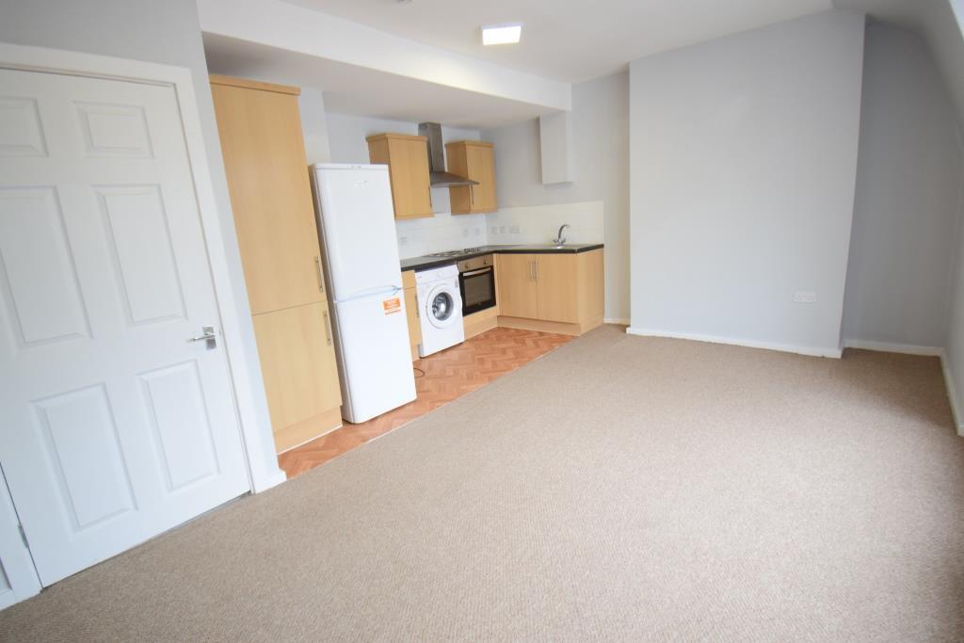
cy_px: 322
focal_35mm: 17
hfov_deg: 92.4
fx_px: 462
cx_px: 482
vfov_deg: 69.7
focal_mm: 11.5
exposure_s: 1/60
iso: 900
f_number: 4.8
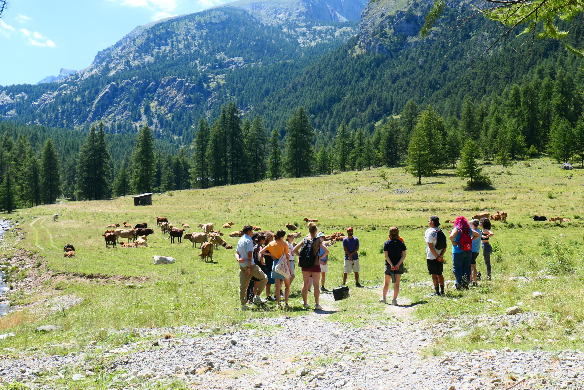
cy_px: 195
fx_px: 762
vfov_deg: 28.7
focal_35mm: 47
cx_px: 292
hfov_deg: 41.9
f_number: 5.6
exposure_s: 1/320
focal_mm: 17.1
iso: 125
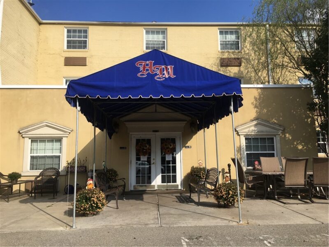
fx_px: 276
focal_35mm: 29
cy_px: 124
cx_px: 164
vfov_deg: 48.2
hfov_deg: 61.7
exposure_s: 1/1789
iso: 25
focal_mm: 4.15
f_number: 2.2
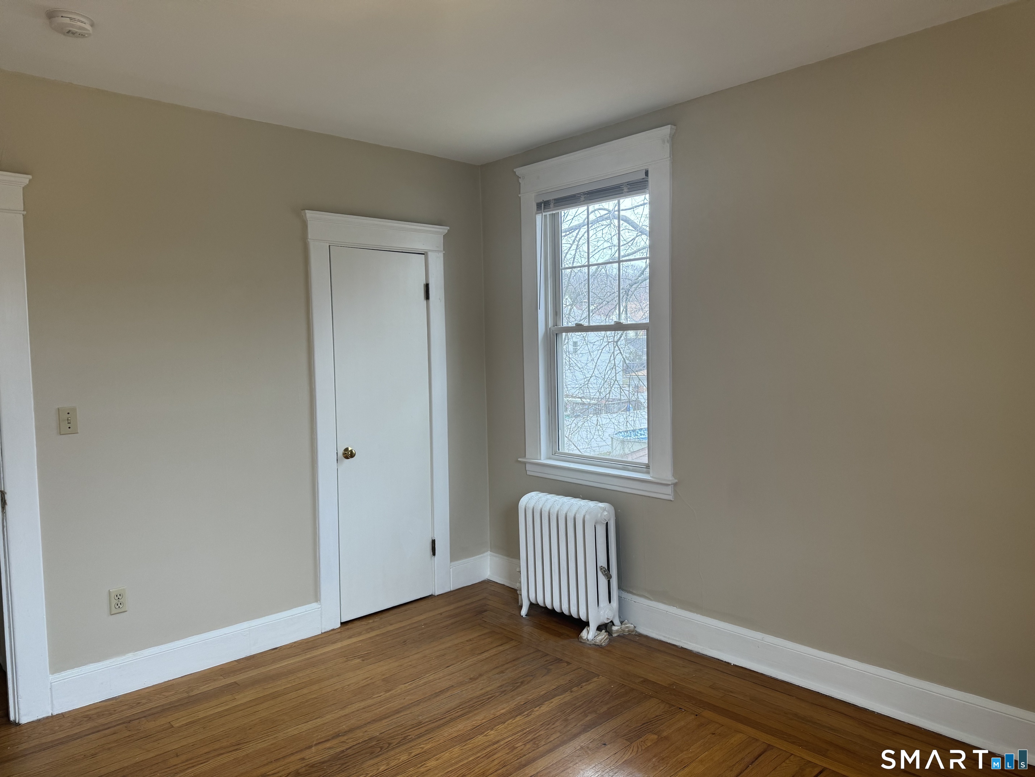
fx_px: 718
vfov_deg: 56.8
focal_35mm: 24
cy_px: 388
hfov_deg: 71.6
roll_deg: +1.0
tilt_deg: -2.0
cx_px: 518
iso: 125
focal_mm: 6.86
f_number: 1.78
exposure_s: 1/120
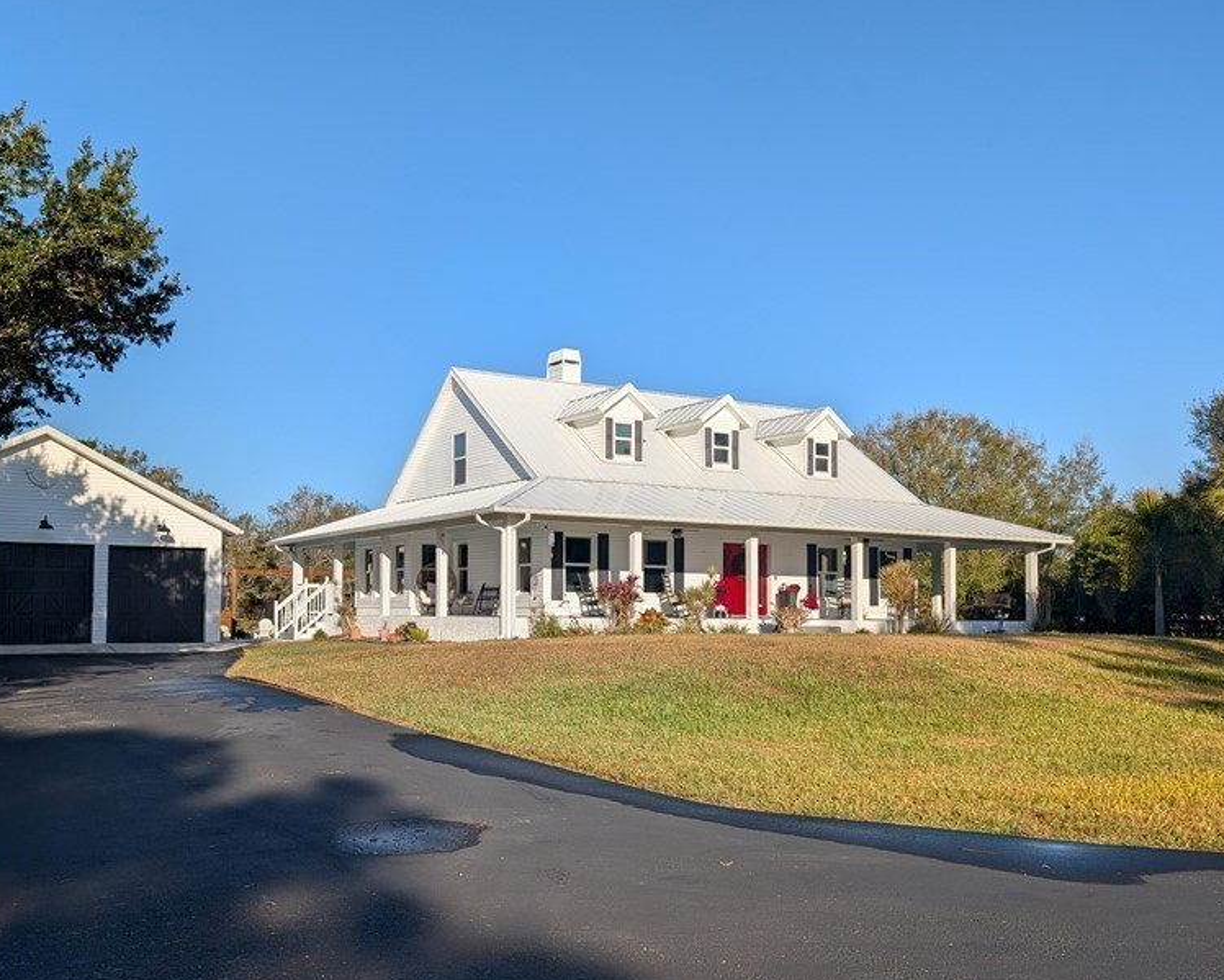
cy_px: 556
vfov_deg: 45.7
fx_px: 1160
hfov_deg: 55.2
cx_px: 480
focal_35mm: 32
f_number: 1.68
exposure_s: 1/1471
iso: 20
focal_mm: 6.9
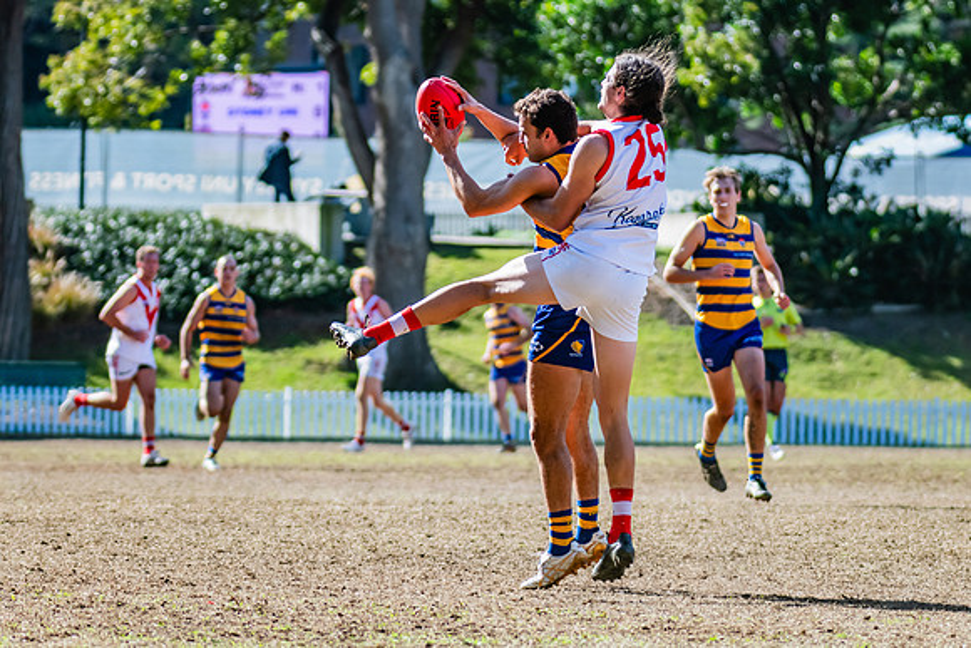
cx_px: 527
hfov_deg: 6.5
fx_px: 8544
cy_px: 244
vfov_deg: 4.3
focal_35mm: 317
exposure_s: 1/1600
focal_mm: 240
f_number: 5.6
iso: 800
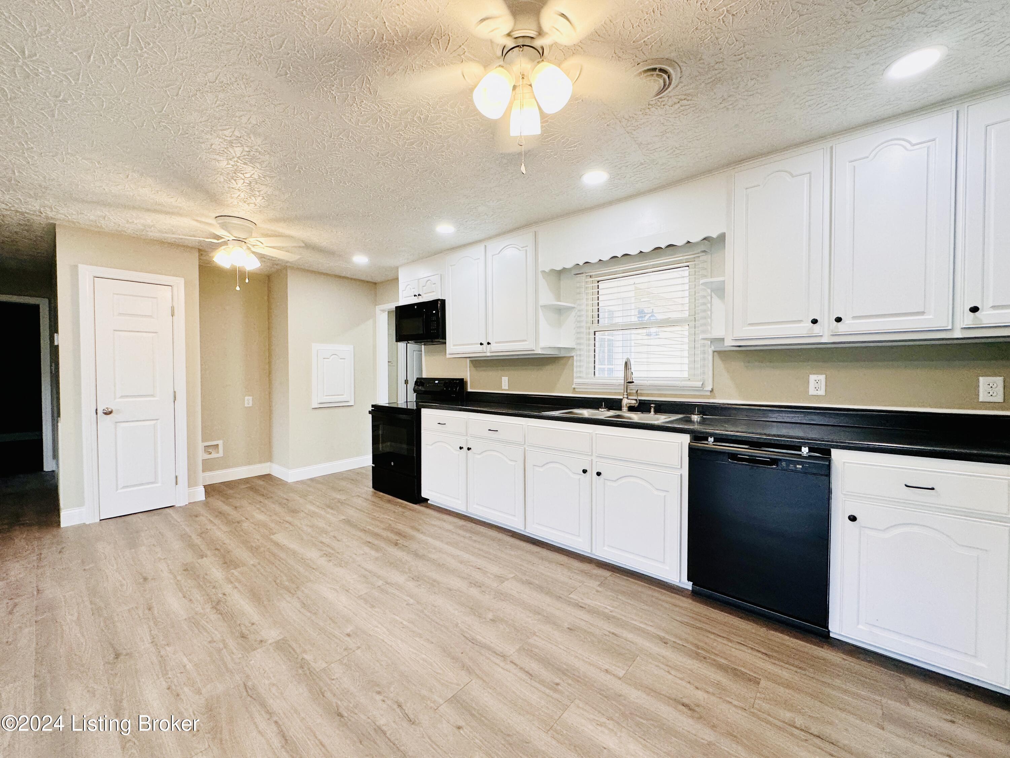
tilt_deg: -1.3
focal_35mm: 14
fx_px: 408
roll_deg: -0.1
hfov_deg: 102.1
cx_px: 505
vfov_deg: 85.7
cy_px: 379
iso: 125
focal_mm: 2.22
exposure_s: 1/120
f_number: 2.2
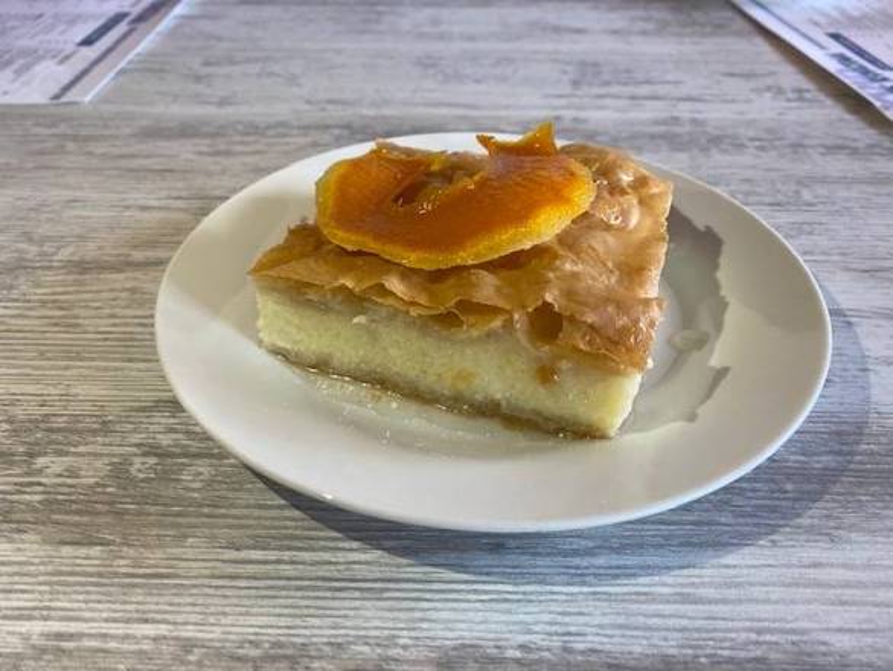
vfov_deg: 53.1
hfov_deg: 67.3
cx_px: 446
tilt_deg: -38.6
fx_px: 671
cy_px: 336
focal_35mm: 26
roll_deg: -2.1
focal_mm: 4.25
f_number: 1.8
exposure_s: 1/60
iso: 64
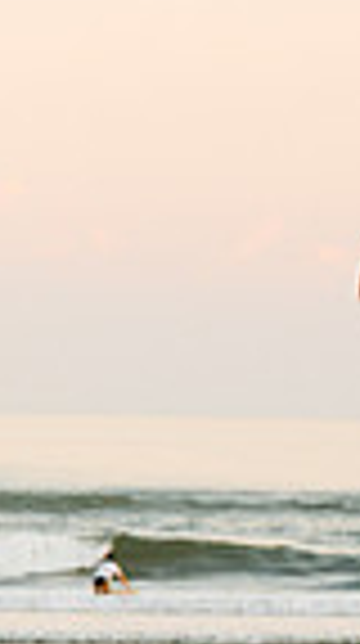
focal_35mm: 385
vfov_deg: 5.6
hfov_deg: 3.1
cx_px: -602
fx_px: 6561
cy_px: 480
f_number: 6.3
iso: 800
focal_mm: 86
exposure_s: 1/160
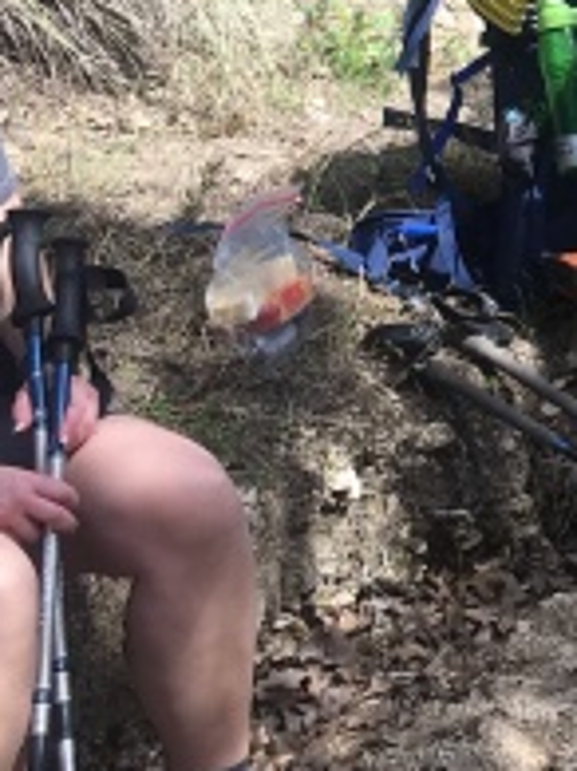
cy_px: -83
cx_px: 1114
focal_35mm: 119
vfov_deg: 16.1
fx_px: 2648
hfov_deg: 11.4
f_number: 2.2
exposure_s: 1/534
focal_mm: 4.15
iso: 25
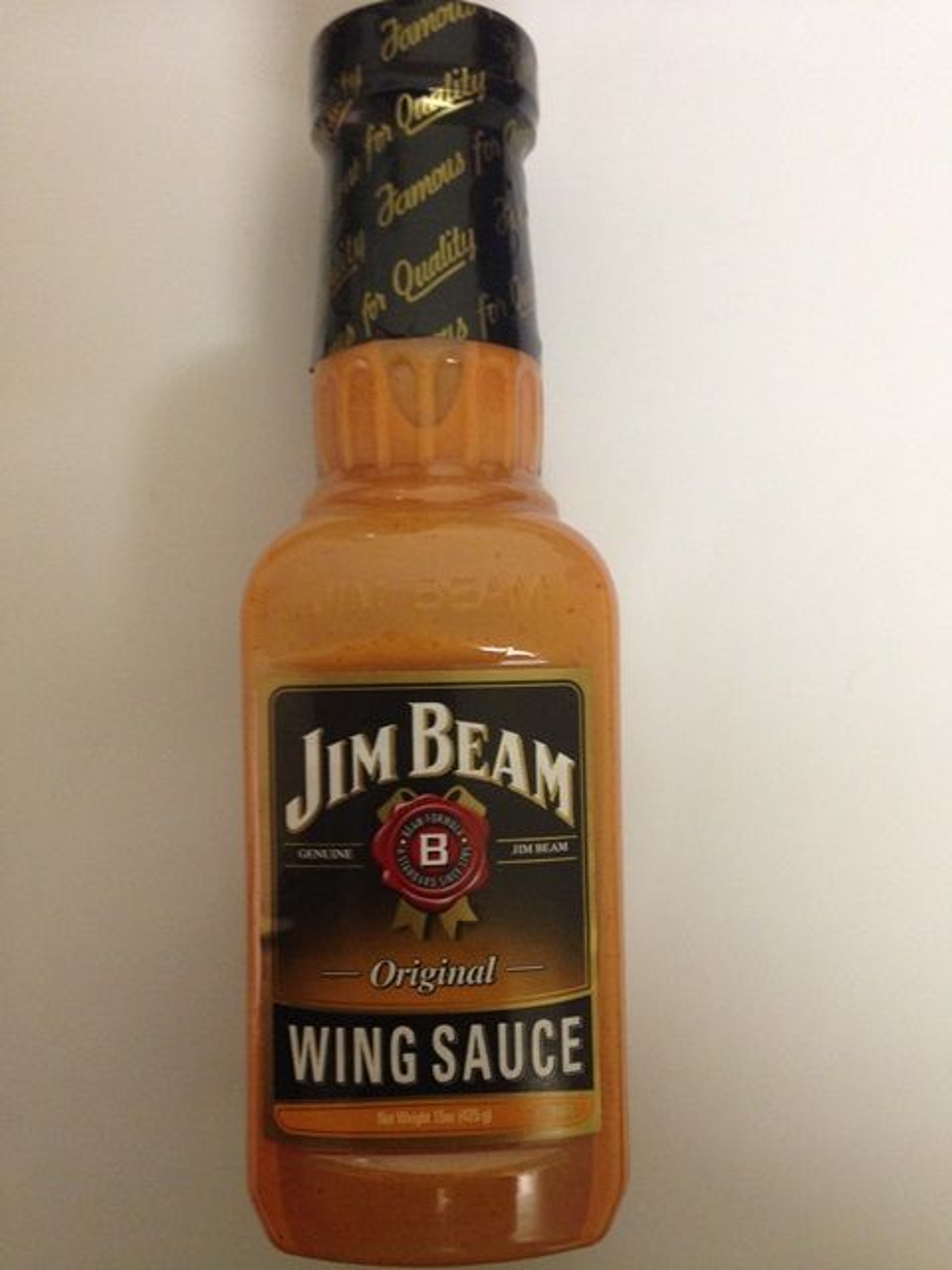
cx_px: 476
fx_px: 1210
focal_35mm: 33
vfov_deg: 55.4
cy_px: 635
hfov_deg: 42.9
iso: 200
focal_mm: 4.12
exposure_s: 1/20
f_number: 2.4
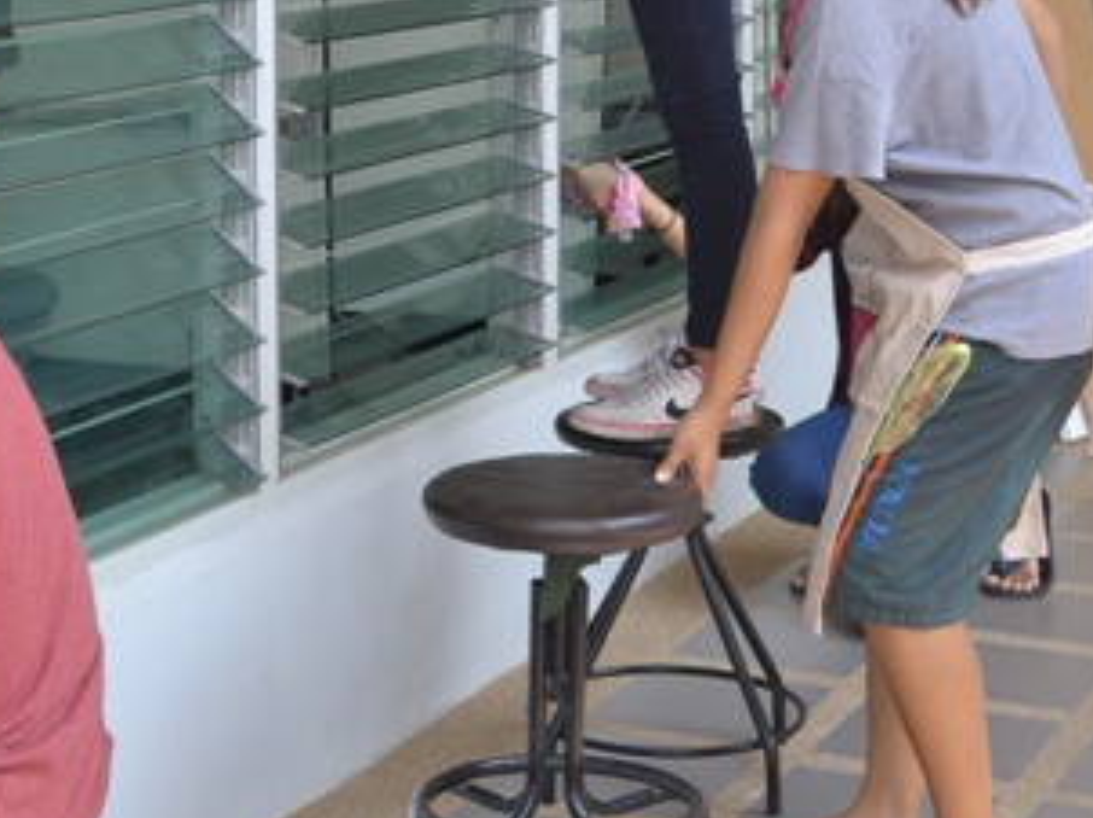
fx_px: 2713
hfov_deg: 22.7
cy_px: -54
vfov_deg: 16.7
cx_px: 380
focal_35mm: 86
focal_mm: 24
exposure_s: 1/400
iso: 400
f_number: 4
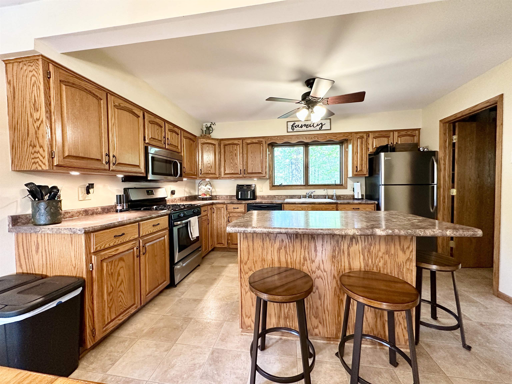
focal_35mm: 14
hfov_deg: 102.1
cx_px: 256
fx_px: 207
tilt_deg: -1.1
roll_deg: +0.4
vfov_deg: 85.7
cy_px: 192
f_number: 2.2
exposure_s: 1/60
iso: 500
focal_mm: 2.22
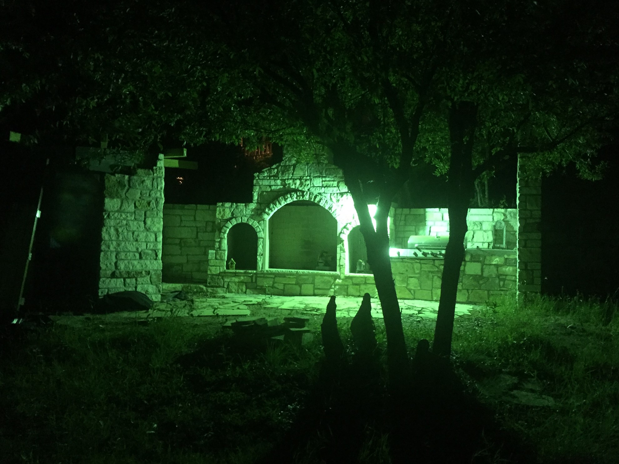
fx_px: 536
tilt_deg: +0.4
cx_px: 315
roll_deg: -0.9
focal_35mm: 30
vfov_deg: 46.8
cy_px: 225
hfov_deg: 60.0
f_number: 2.2
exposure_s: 1/15
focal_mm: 4.15
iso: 320
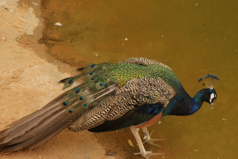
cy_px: 80
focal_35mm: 270
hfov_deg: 7.6
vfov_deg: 5.1
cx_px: 119
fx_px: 1787
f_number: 5.6
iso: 400
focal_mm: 180
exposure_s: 1/160
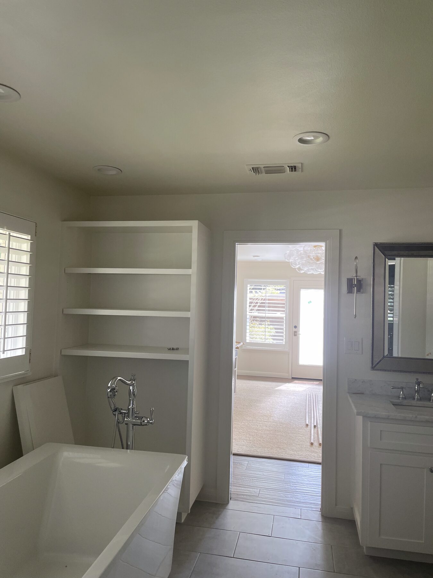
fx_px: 434
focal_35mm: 26
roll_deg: -0.8
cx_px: 216
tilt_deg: +2.6
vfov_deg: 67.3
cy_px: 289
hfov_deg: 53.1
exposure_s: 1/121
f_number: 1.6
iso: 64
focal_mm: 4.2
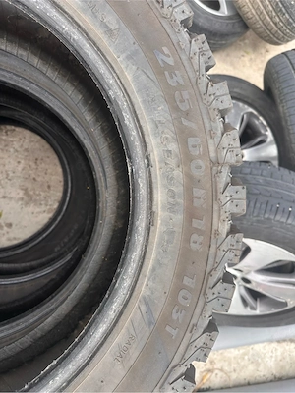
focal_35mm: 24
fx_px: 273
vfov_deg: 71.6
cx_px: 148
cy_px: 196
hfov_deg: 56.8
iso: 80
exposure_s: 1/386
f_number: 1.78
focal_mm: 6.86
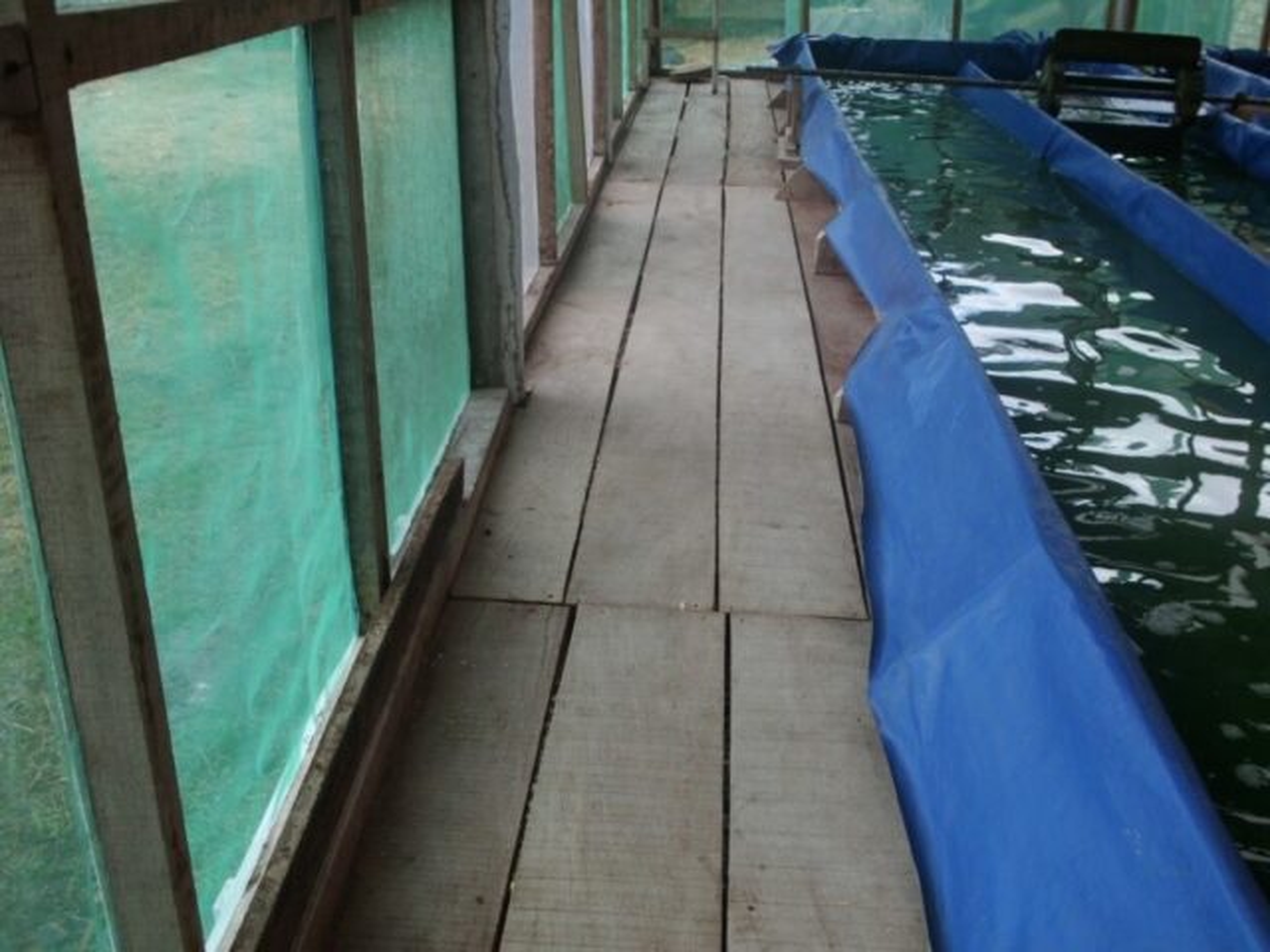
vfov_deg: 39.7
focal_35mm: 36
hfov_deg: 51.4
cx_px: 635
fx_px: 1321
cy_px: 476
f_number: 2.9
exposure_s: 1/200
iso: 100
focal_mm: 6.3
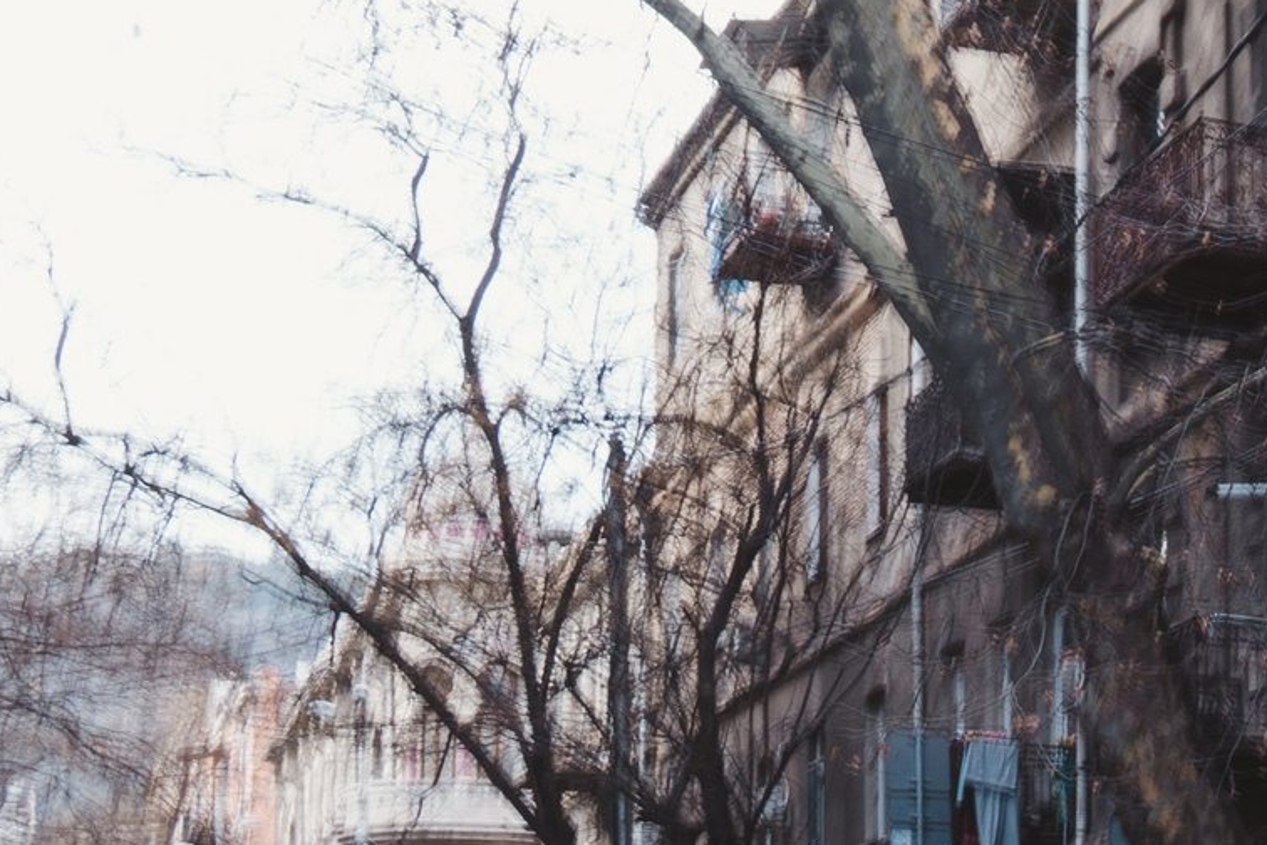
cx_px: 2084
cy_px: 1105
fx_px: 3132
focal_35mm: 89
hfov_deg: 19.0
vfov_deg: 14.7
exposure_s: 1/1.67
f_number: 22
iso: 100
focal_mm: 24
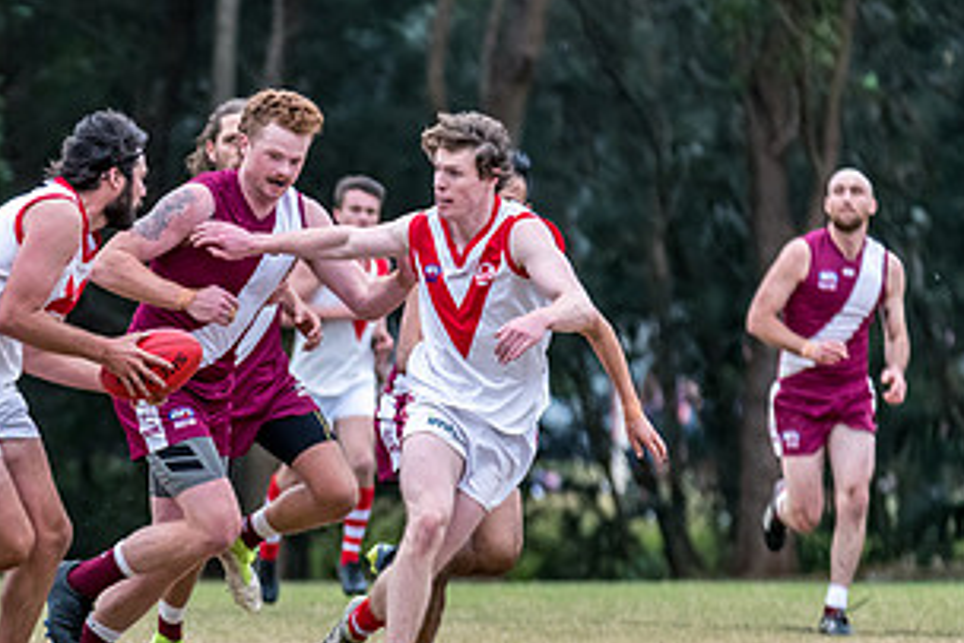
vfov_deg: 2.2
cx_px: -25
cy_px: 505
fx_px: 16529
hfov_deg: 3.3
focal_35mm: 617
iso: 1600
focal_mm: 280
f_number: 5.6
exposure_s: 1/1250
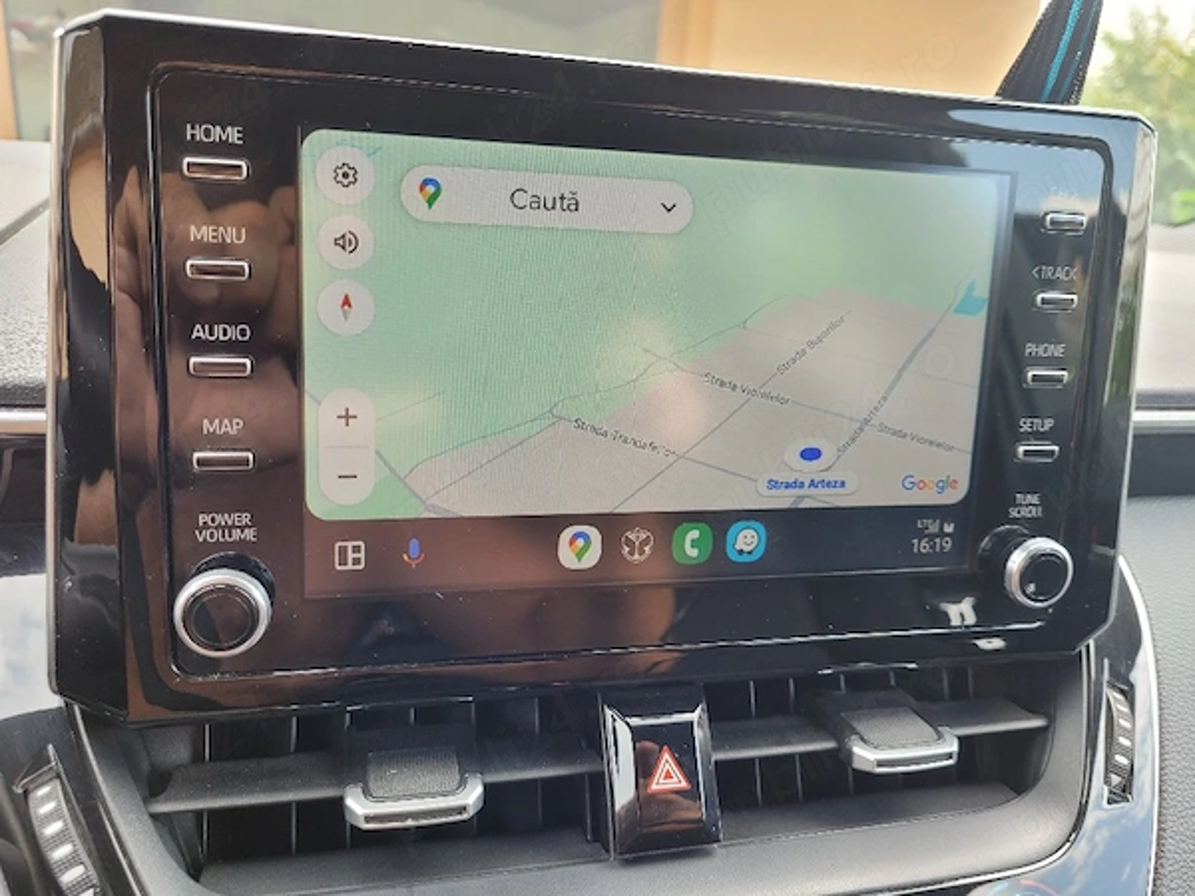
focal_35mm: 26
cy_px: 448
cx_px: 598
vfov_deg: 53.1
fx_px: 898
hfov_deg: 67.3
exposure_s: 1/100
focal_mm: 5.4
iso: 50
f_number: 1.8
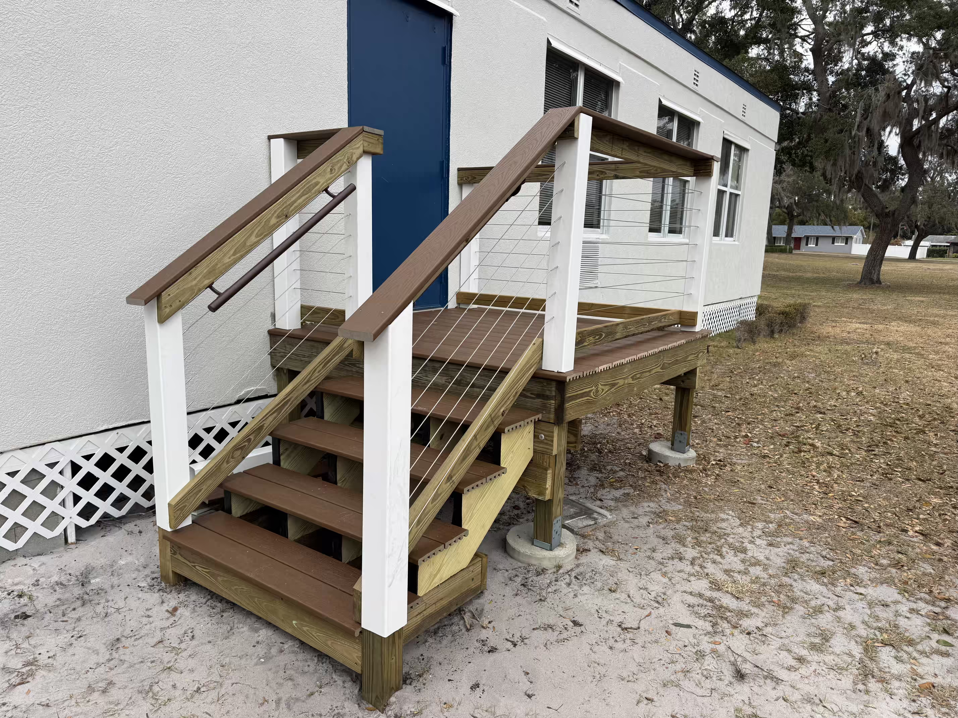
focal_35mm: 24
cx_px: 479
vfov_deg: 56.8
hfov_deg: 71.6
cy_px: 359
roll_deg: -1.5
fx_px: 664
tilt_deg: -12.2
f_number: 1.78
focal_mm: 6.76
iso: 80
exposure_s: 1/433
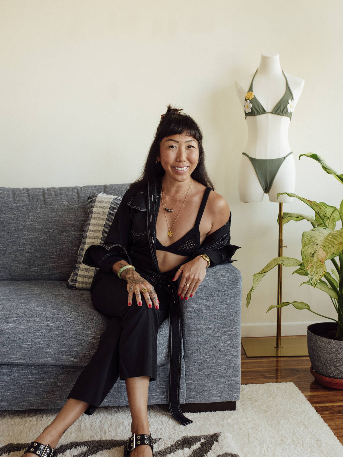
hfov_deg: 36.0
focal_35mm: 40
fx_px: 529
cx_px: 173
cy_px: 246
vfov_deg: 46.8
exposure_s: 1/160
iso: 800
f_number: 4.5
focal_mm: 35
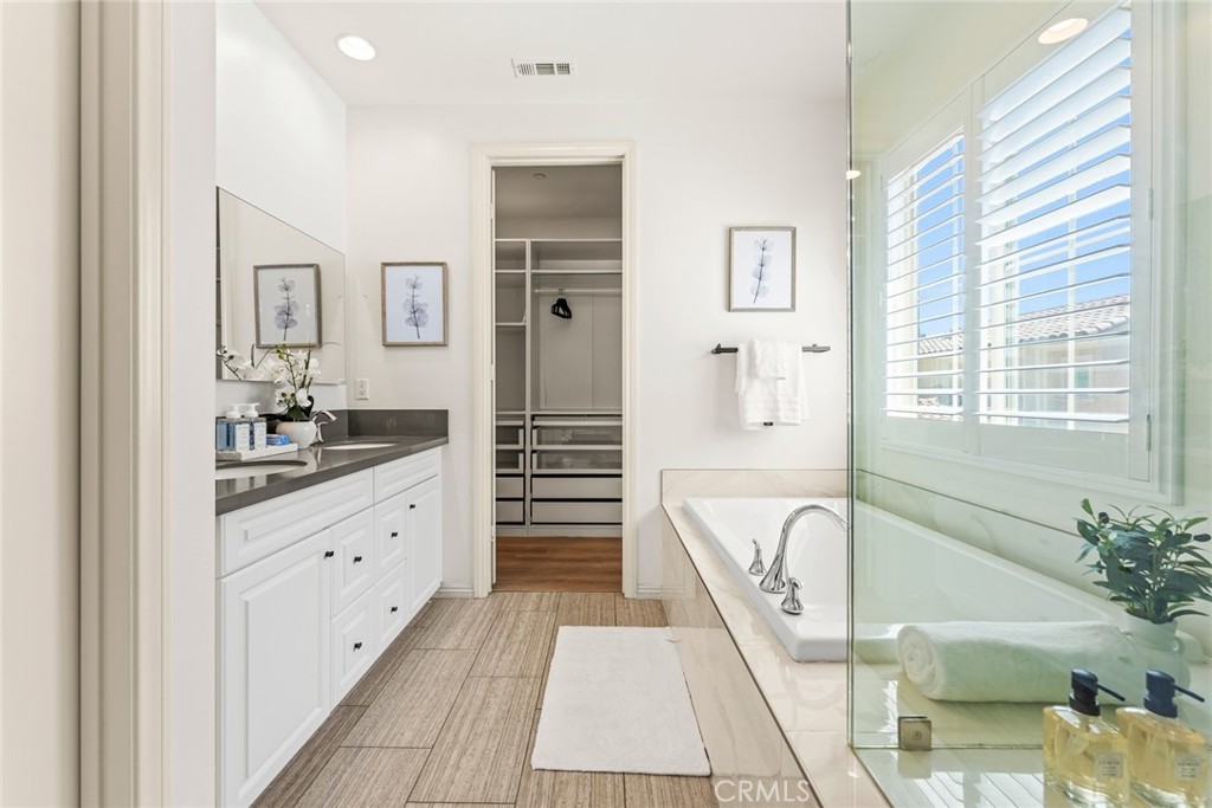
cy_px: 404
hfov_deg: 104.2
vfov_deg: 81.2
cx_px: 606
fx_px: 471
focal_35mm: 14
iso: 250
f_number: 6.3
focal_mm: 14
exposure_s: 1/15
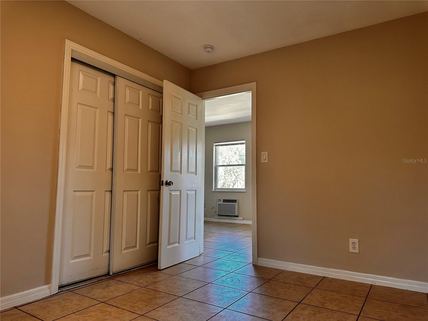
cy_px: 160
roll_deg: -0.6
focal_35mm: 24
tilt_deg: +6.2
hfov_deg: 71.6
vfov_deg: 56.8
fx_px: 297
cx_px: 214
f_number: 1.78
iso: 200
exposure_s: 1/120
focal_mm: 6.86
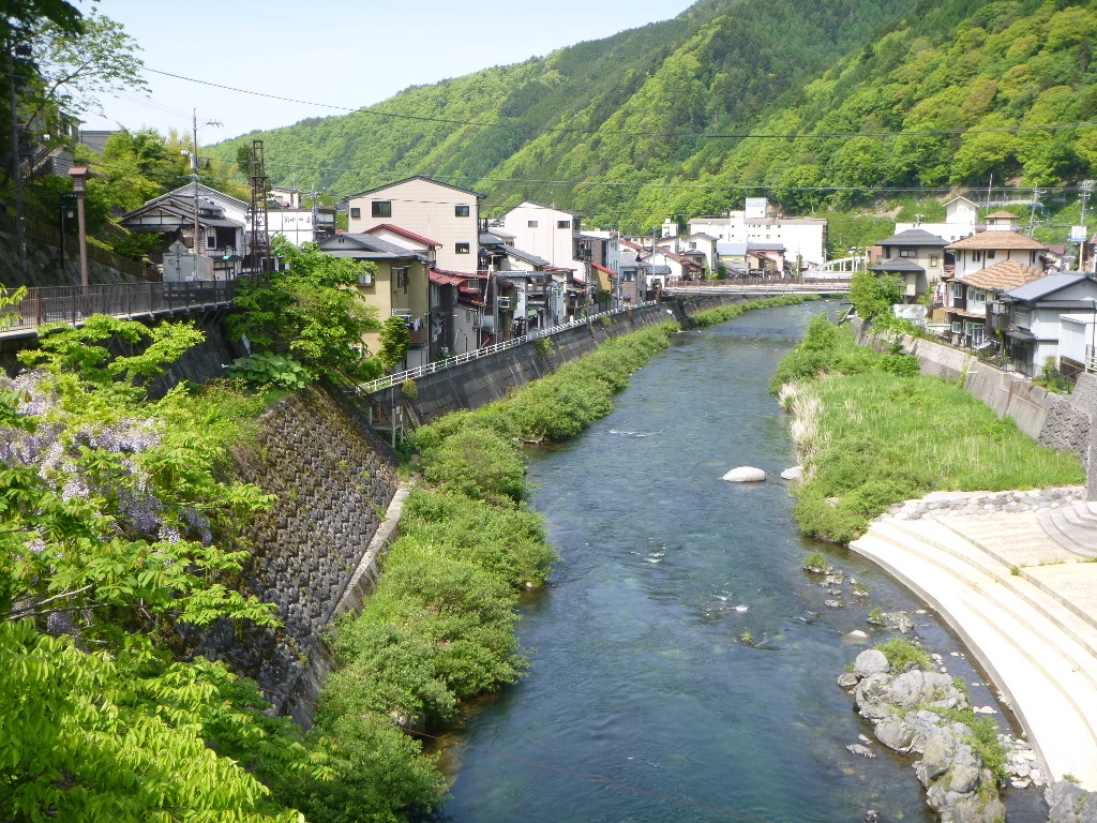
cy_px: 412
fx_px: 1204
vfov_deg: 37.7
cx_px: 548
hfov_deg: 49.0
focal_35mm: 38
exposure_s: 1/200
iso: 100
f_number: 4.5
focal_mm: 6.8
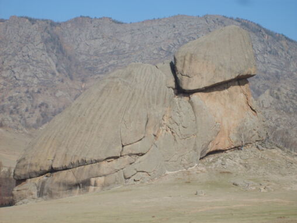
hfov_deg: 21.3
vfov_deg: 16.1
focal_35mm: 92
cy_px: 112
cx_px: 148
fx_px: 789
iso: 50
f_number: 4.6
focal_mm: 15.5
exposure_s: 1/750
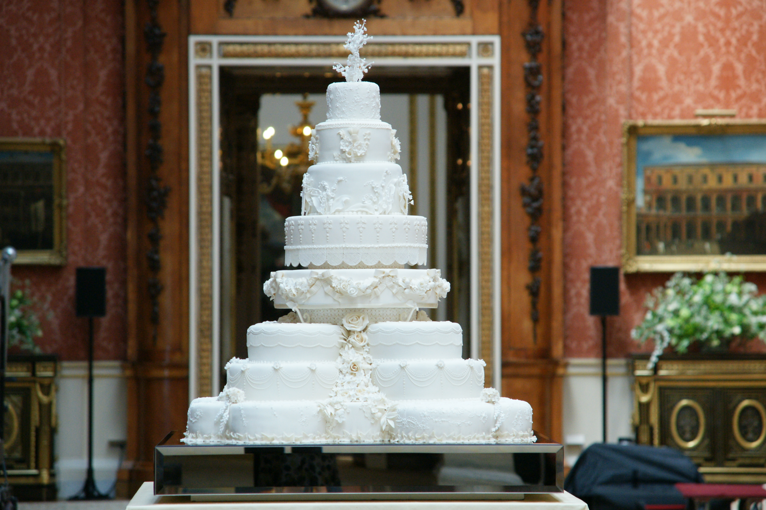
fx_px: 3348
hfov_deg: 13.1
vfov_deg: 8.7
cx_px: 383
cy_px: 255
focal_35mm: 158
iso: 800
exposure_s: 1/100
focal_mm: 105
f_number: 5.6
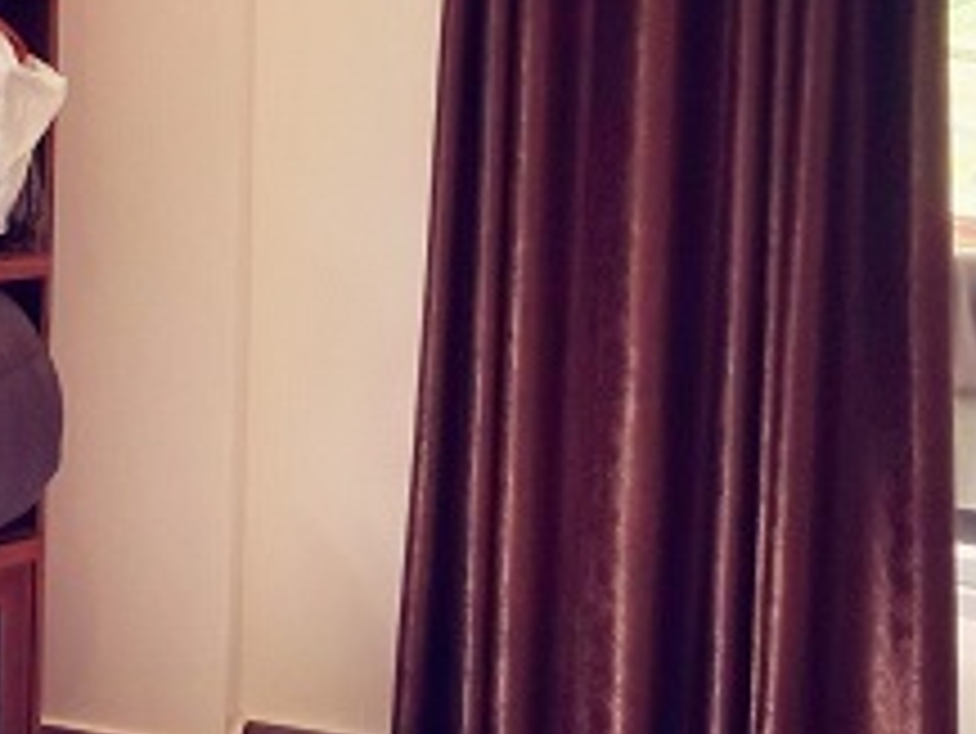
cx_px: -58
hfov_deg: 25.6
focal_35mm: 71
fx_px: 2003
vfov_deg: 19.7
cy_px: -101
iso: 80
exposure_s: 1/100
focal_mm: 2.35
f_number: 2.2
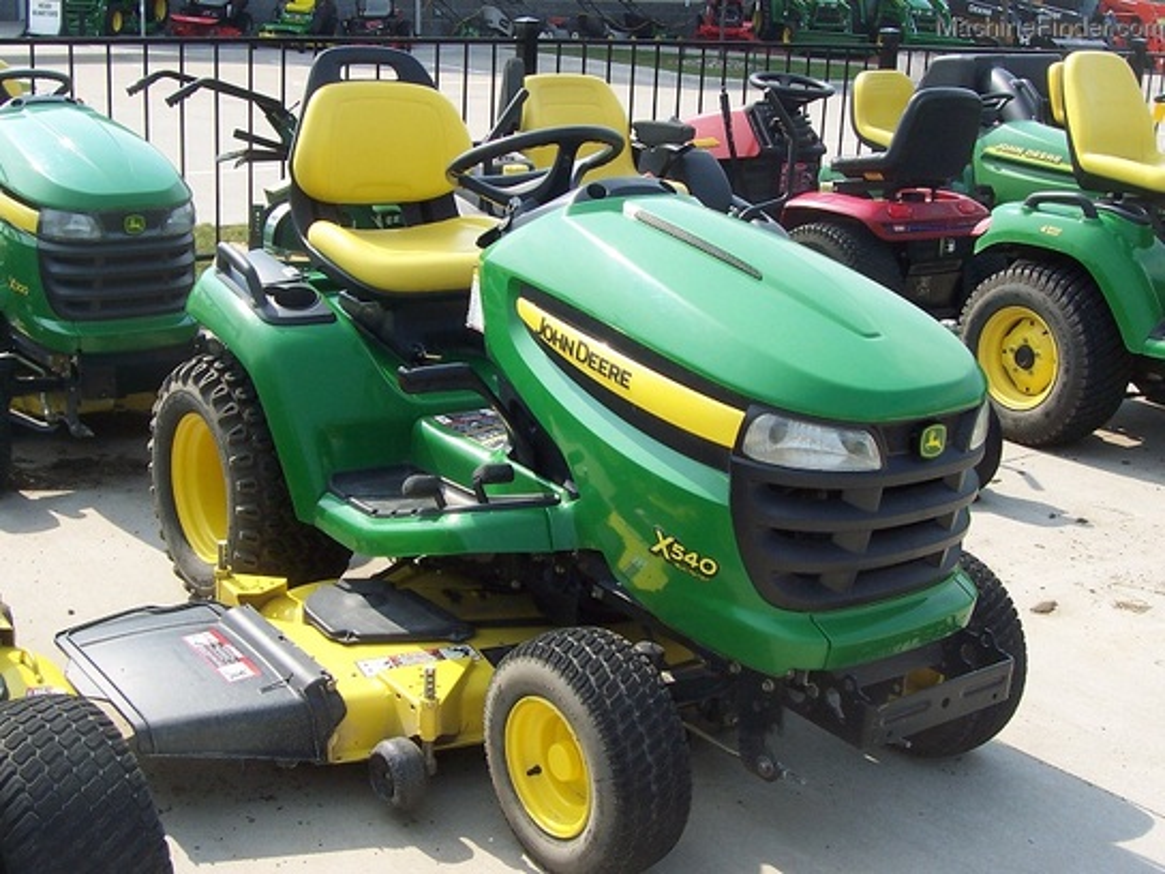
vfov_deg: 31.5
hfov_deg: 41.2
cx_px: 582
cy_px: 437
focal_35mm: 46
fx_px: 1548
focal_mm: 7
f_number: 5.6
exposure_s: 1/250
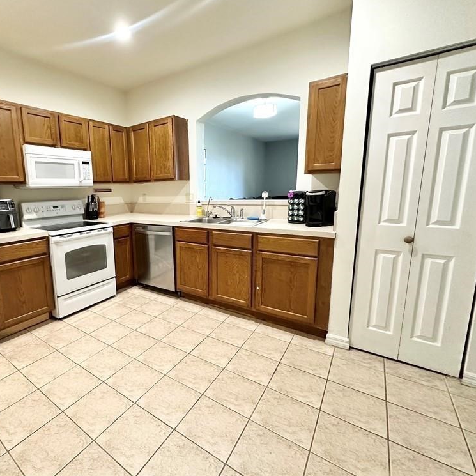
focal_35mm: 17
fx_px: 264
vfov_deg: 83.9
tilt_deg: -8.6
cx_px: 165
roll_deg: +2.0
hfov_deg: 81.6
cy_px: 231
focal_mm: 2.22
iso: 320
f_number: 2.2
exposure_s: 1/60
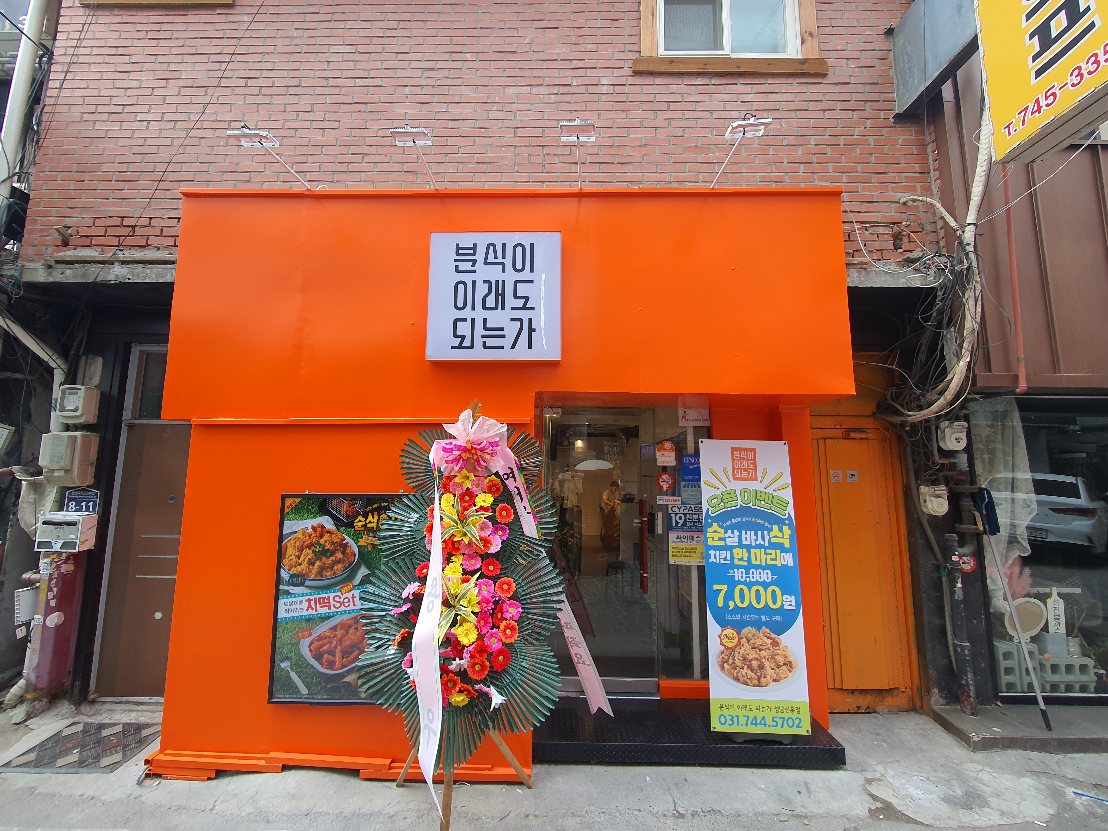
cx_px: 554
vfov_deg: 89.9
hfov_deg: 106.2
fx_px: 416
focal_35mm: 13
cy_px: 416
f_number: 2.2
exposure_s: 1/60
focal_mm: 1.8
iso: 50
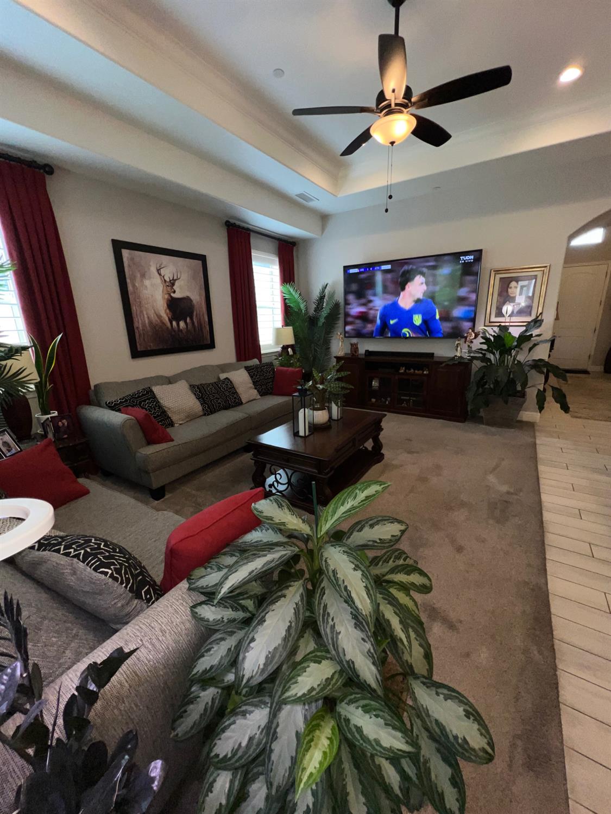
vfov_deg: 106.2
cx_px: 306
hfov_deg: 89.9
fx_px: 306
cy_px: 407
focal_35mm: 13
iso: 50
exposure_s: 1/122
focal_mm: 1.57
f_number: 1.8
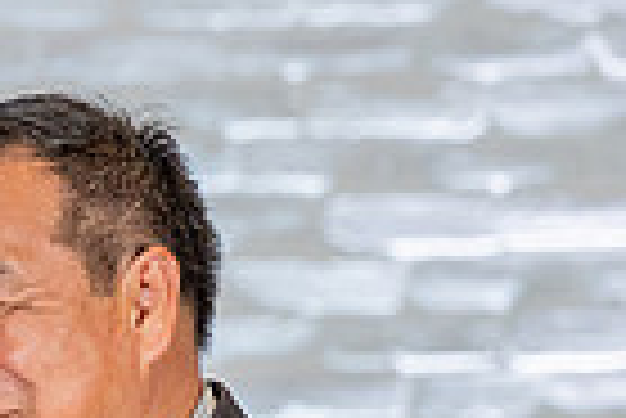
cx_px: -423
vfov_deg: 2.4
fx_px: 10061
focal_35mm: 578
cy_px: 899
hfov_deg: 3.5
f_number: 4.5
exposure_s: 1/125
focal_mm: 130
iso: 1600
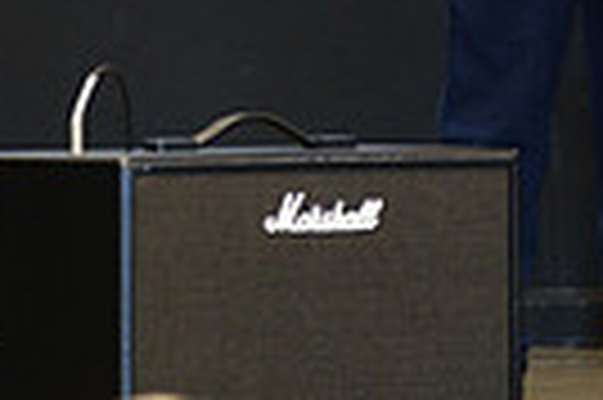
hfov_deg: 2.6
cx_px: 446
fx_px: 13467
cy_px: -384
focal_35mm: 805
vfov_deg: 1.7
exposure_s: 1/100
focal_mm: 124.3
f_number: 3.2
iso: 1600
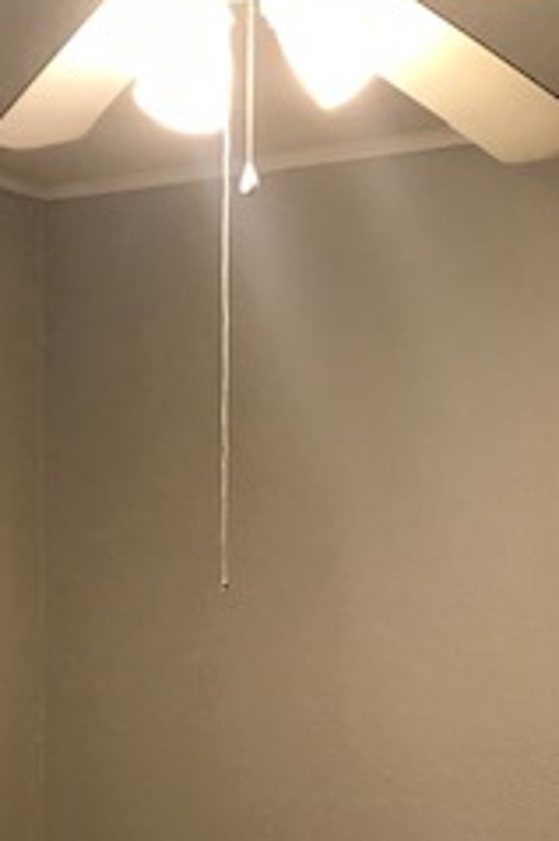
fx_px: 1819
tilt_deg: -3.5
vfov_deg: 25.5
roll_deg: +0.4
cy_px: 697
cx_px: 475
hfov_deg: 17.3
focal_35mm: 78
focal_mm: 3.99
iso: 40
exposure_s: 1/20
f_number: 1.8
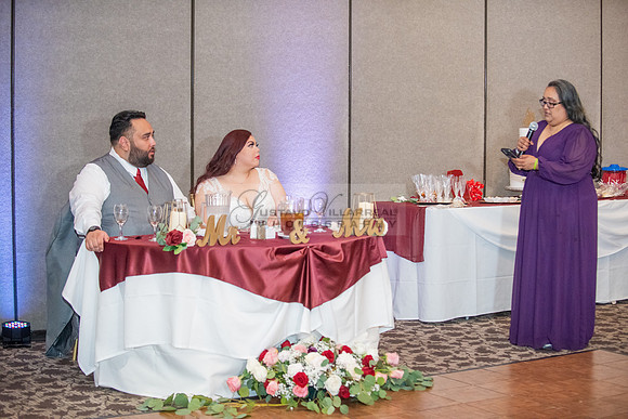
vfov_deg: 19.5
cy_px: 210
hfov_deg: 28.8
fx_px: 1221
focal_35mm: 70
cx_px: 314
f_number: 2.8
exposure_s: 1/250
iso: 3200
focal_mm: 70
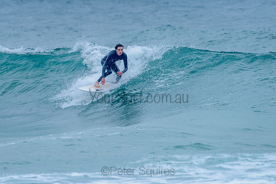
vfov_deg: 2.2
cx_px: 109
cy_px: 73
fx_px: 4814
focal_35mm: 628
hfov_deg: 3.3
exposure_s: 1/2000
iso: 800
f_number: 5.6
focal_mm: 500
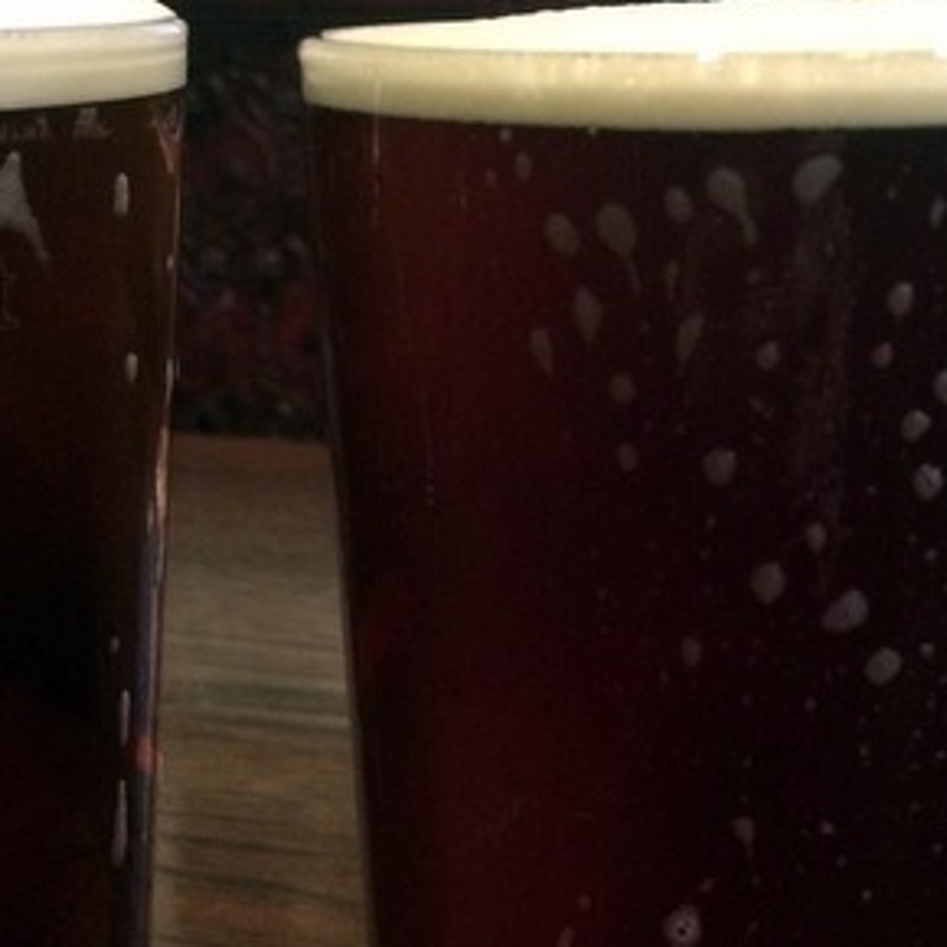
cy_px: 565
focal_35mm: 53
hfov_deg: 31.9
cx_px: 317
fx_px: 1640
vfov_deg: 32.1
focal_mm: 4.15
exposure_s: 1/17
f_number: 2.2
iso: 400
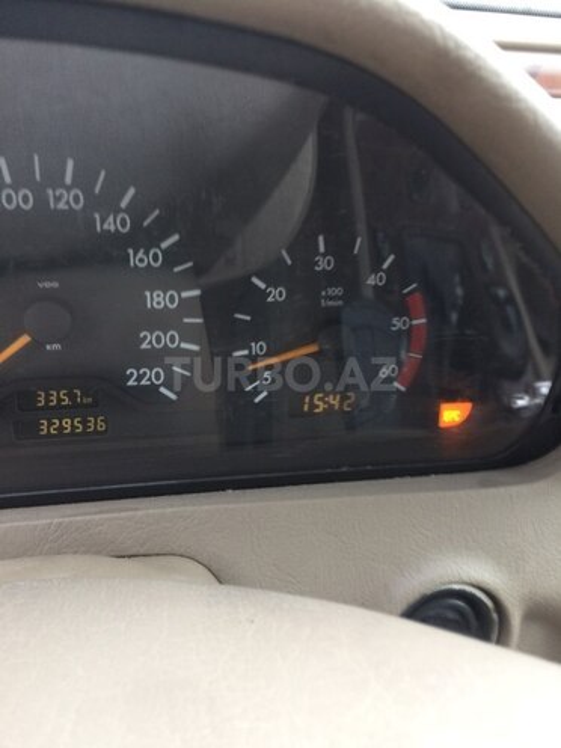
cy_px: 374
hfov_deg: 48.2
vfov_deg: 61.7
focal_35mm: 29
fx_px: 627
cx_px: 280
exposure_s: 1/33
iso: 64
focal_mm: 4.15
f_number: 2.2
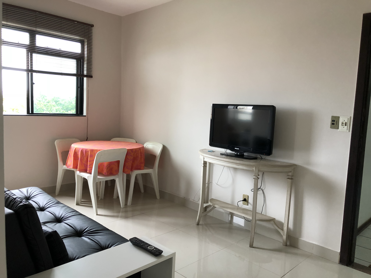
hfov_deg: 63.4
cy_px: 139
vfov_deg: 49.7
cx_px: 186
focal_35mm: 28
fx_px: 300
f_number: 1.8
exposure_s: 1/30
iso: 40
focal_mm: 4
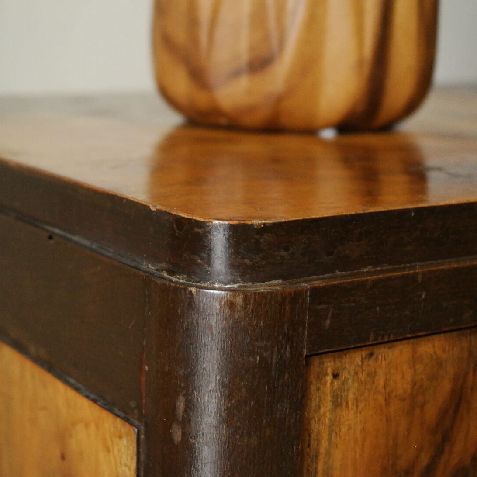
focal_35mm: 78
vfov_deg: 22.2
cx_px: 183
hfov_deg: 22.2
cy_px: 249
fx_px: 1216
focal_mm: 38
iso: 1600
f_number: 5.6
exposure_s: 1/30
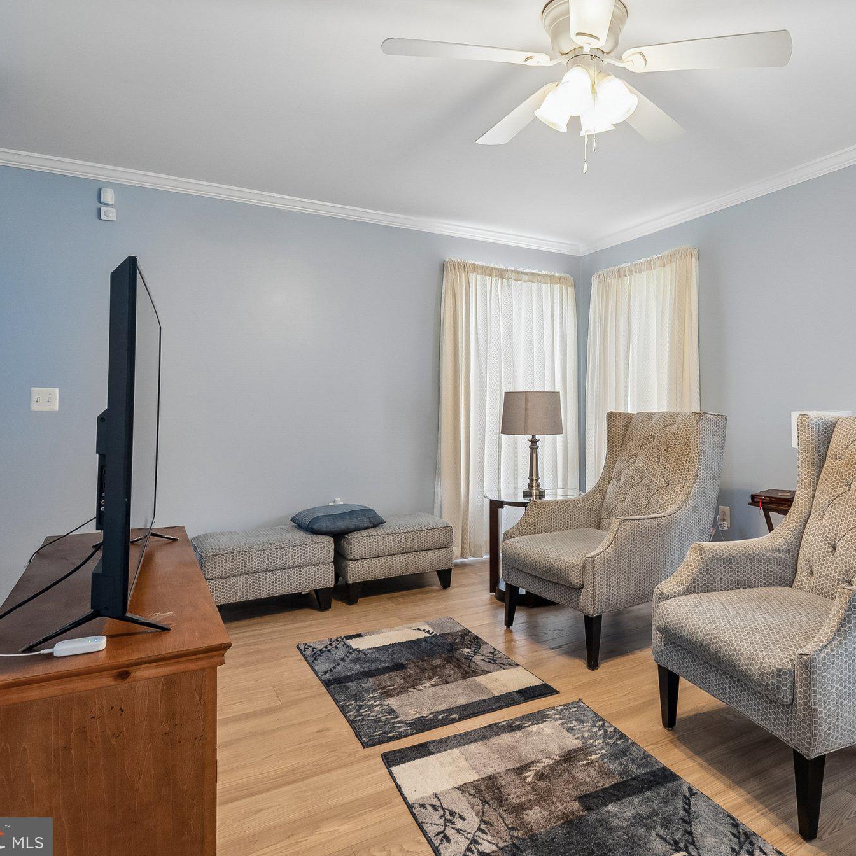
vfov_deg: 69.6
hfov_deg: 67.9
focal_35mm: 22
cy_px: 429
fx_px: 615
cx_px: 563
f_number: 5.6
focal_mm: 11.5
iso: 400
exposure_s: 1/20
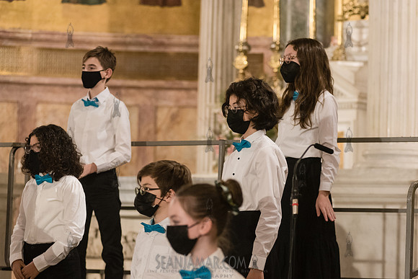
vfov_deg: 9.7
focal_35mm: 141
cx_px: 263
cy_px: 144
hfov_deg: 14.5
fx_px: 1638
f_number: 4
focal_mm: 112
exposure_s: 1/200
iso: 4000
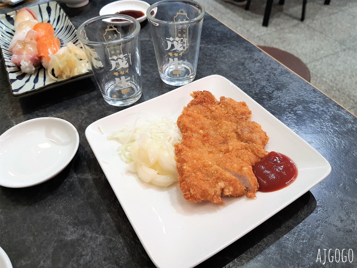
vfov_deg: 53.1
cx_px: 178
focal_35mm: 26
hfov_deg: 67.3
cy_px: 134
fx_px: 268
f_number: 1.7
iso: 250
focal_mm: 4.32
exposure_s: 1/40
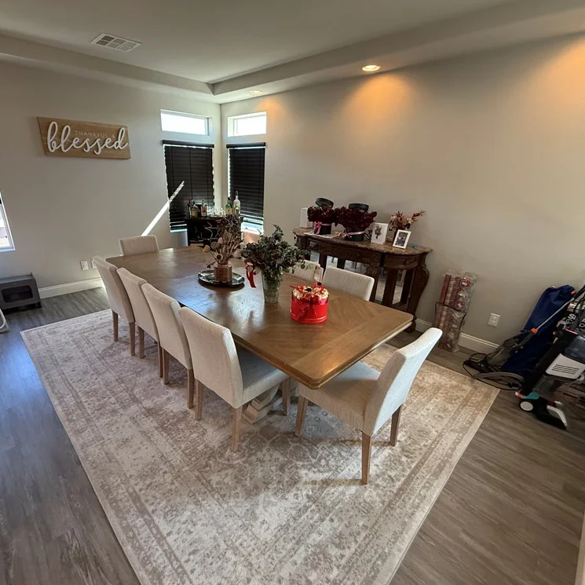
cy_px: 297
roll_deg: -1.3
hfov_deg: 83.7
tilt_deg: -20.8
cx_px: 264
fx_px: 325
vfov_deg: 84.0
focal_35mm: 17
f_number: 2.2
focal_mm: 2.22
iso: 400
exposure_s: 1/120
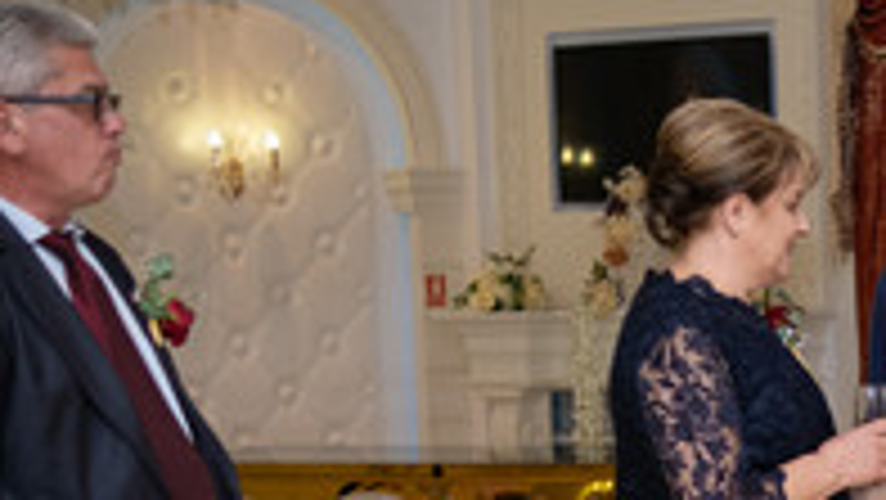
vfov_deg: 9.8
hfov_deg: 16.6
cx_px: 1286
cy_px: 813
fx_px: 2797
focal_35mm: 119
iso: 400
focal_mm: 23
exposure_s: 1/250
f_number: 2
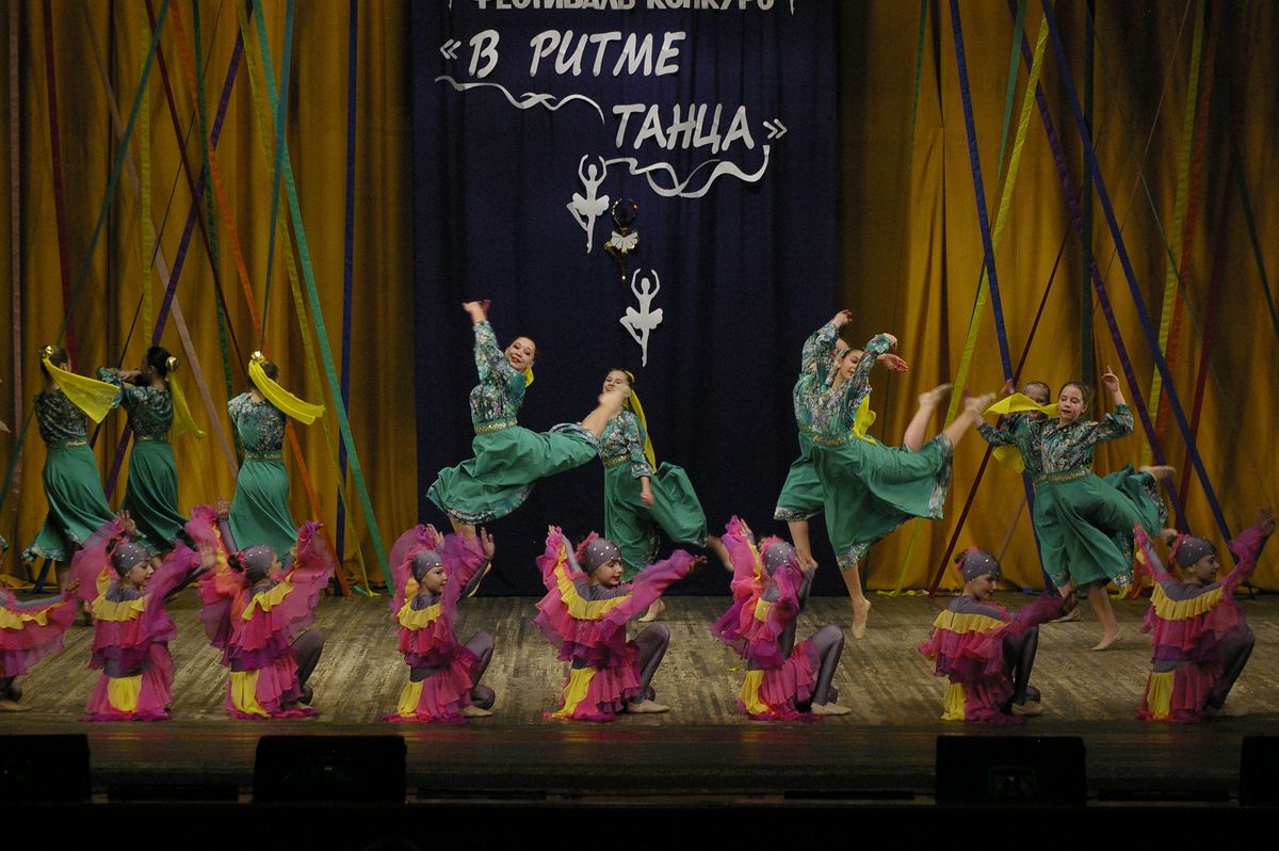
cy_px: 426
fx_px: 4419
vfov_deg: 11.0
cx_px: 640
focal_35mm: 124
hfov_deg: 16.5
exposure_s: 1/180
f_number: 5.6
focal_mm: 83
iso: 1600
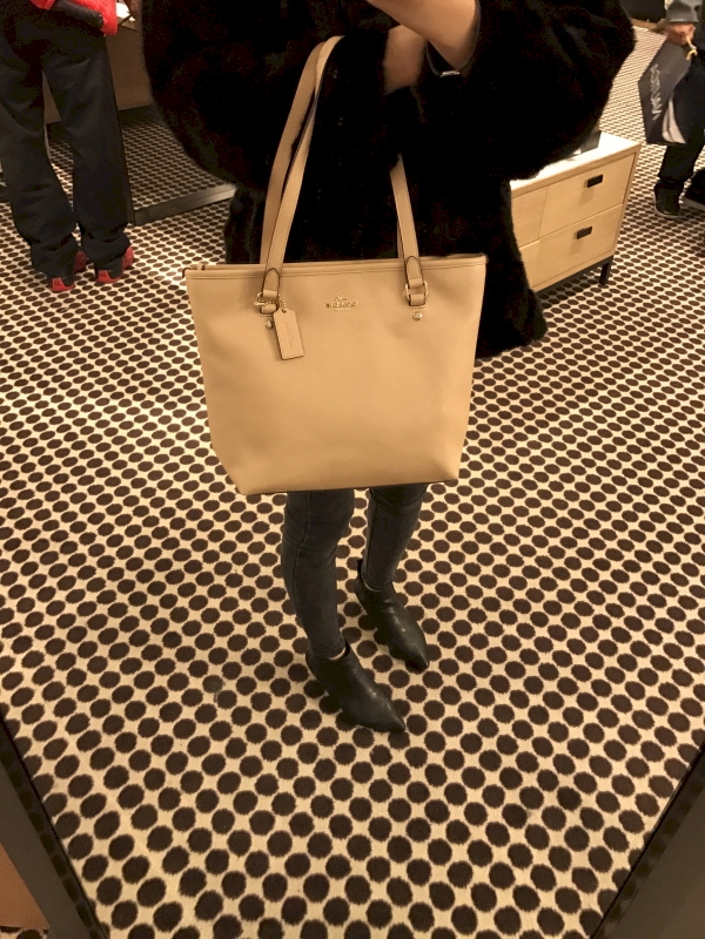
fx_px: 760
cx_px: 352
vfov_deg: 63.4
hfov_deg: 49.7
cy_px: 470
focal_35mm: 28
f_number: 1.8
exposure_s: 1/15
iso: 80
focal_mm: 3.99
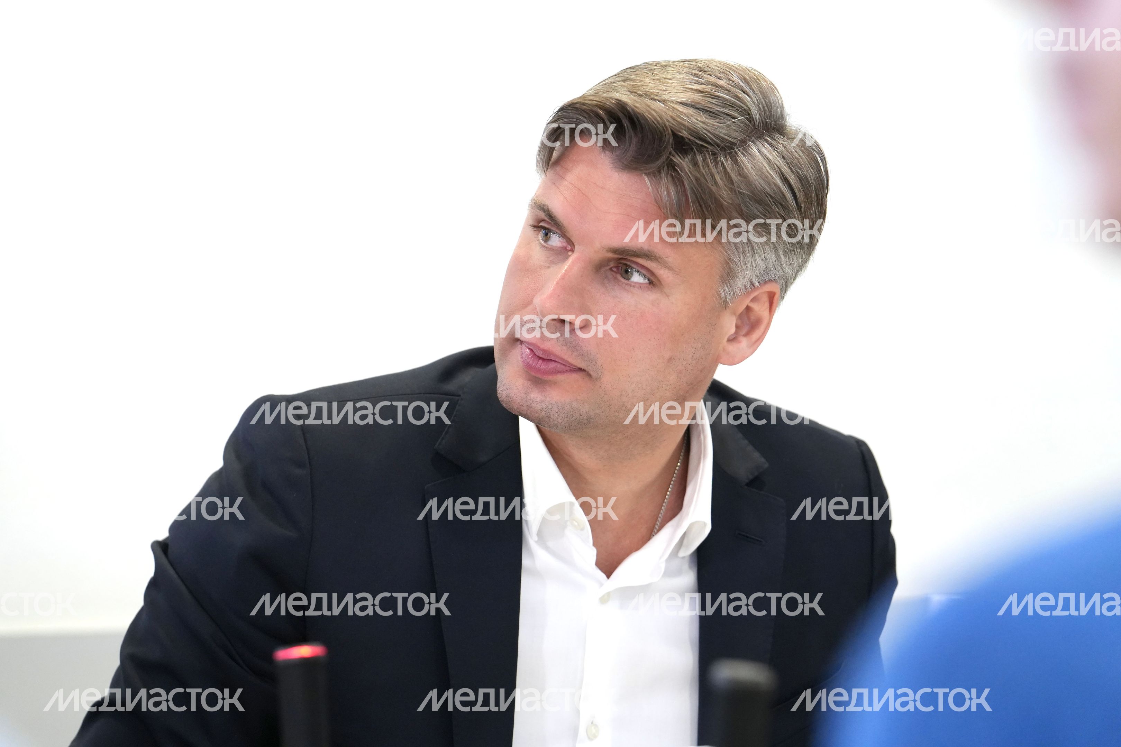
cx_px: 560
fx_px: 4484
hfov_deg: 14.3
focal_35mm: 144
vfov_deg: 9.5
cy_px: 374
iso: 4000
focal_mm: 144
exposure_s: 1/160
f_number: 5.6
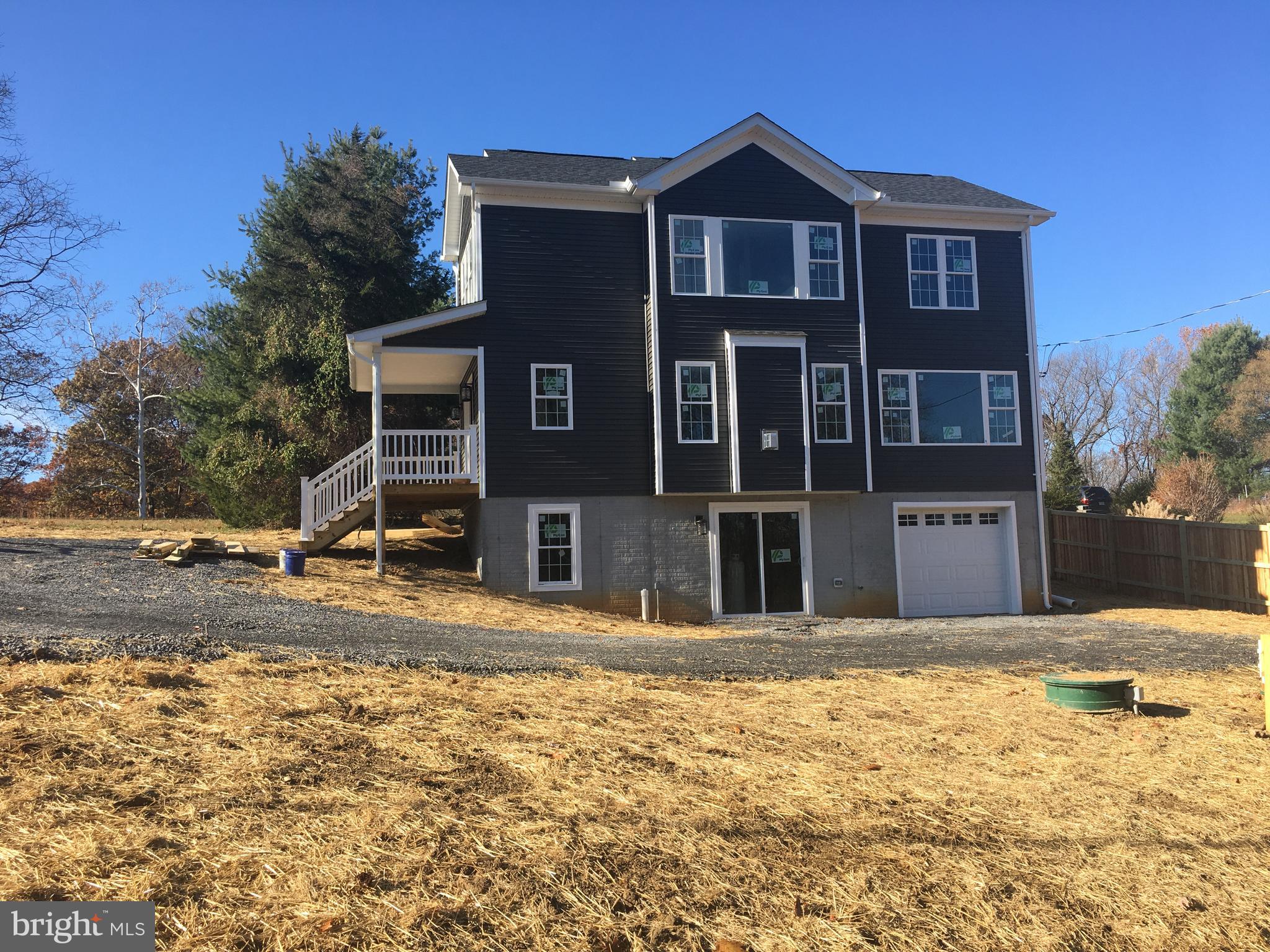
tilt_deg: +5.5
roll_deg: +1.8
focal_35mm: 29
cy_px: 476
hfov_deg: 61.7
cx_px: 635
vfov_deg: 48.2
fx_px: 1064
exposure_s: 1/725
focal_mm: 4.15
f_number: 2.2
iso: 25
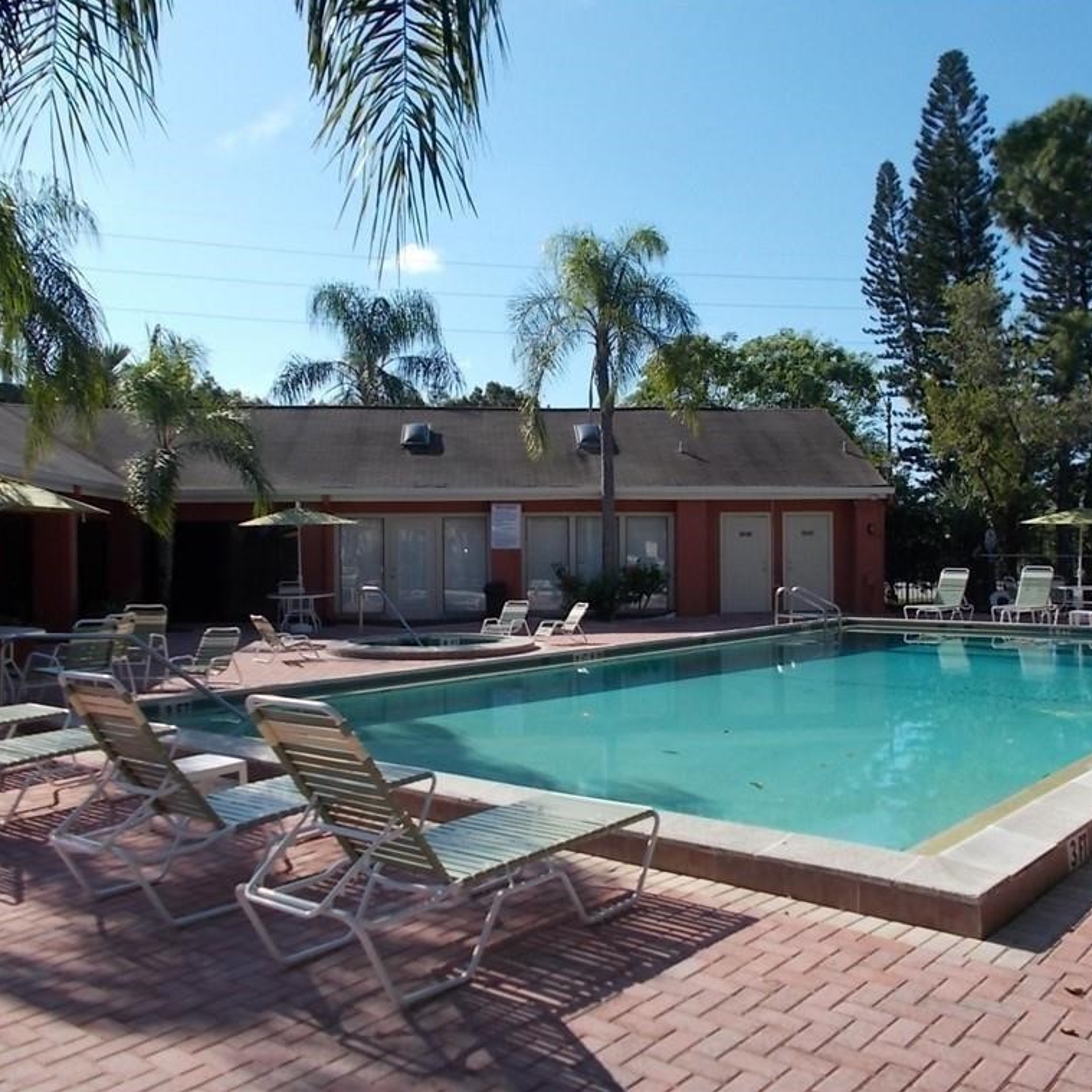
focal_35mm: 31
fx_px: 1106
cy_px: 541
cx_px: 596
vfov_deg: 52.5
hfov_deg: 52.5
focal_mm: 4.6
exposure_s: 1/160
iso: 80
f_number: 8
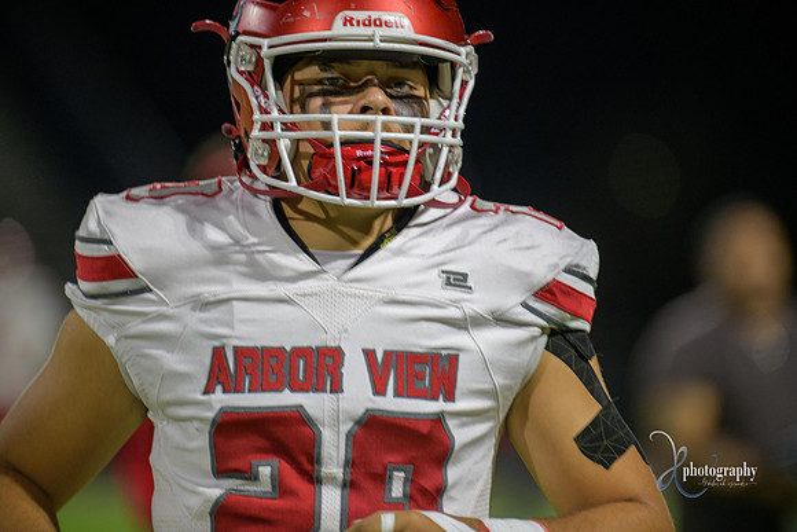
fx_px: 6643
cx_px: 398
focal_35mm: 300
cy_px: 266
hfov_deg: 6.9
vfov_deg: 4.6
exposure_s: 1/250
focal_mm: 300
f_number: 2.8
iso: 1250
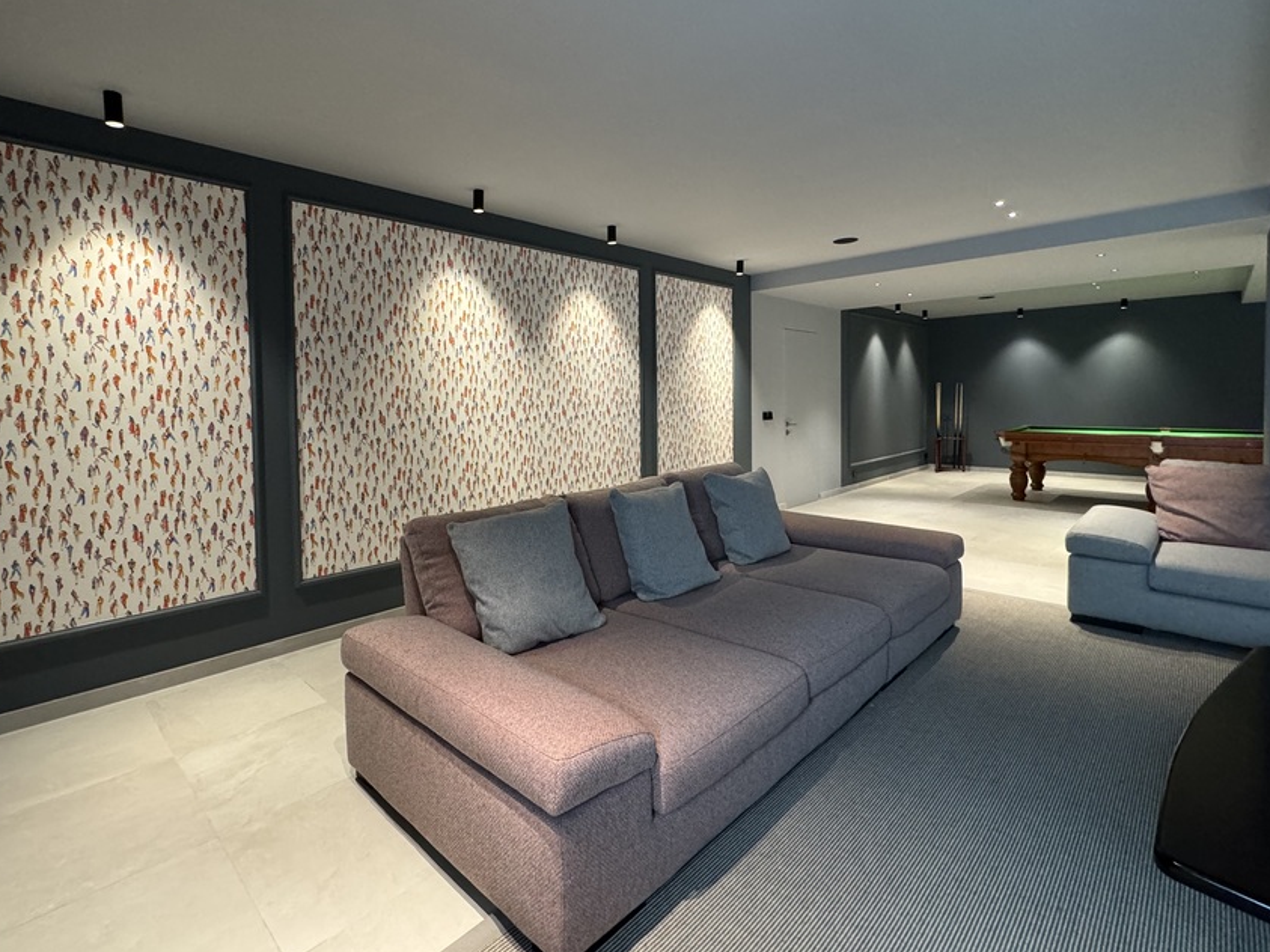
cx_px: 556
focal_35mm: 17
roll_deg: +0.5
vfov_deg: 74.4
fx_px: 624
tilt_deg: -1.1
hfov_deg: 90.6
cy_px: 416
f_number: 2.2
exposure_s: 1/50
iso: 400
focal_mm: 2.22
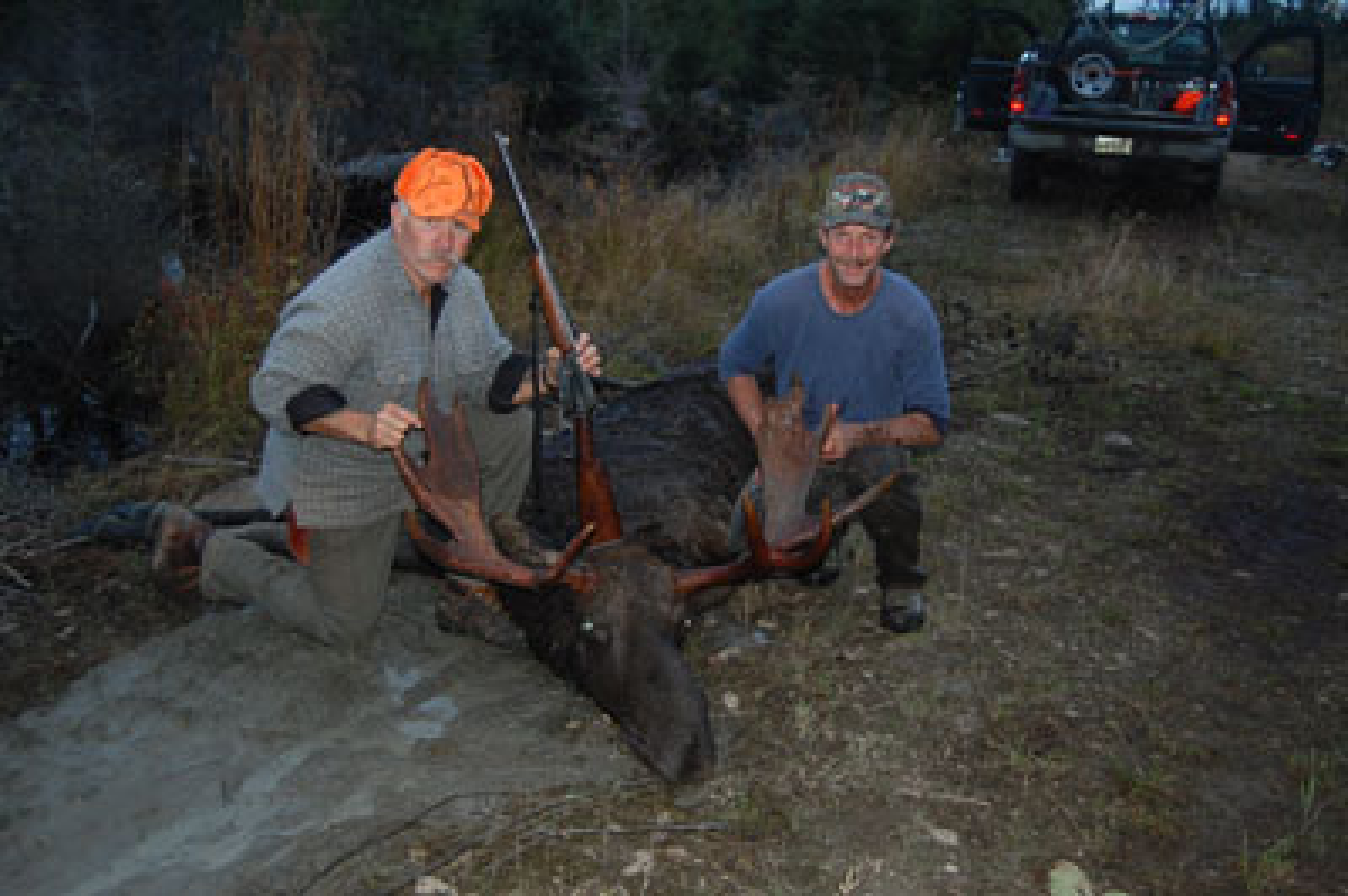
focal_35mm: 34
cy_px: 448
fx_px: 1291
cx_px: 674
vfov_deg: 38.3
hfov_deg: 55.1
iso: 400
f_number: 3.8
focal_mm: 23
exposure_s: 1/60
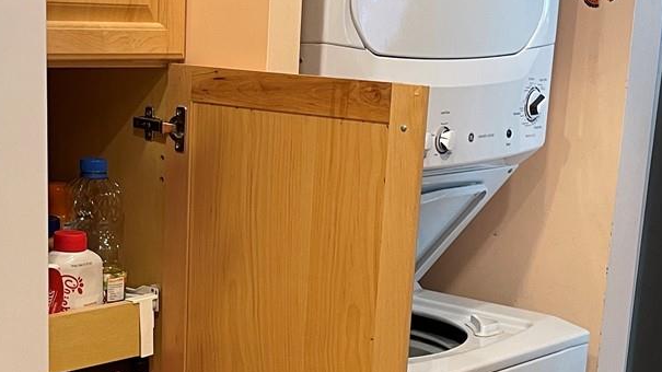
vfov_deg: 16.5
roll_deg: -2.6
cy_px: 335
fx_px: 1264
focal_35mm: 72
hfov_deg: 29.3
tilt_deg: -14.6
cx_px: 266
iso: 125
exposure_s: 1/60
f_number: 1.6
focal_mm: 5.1
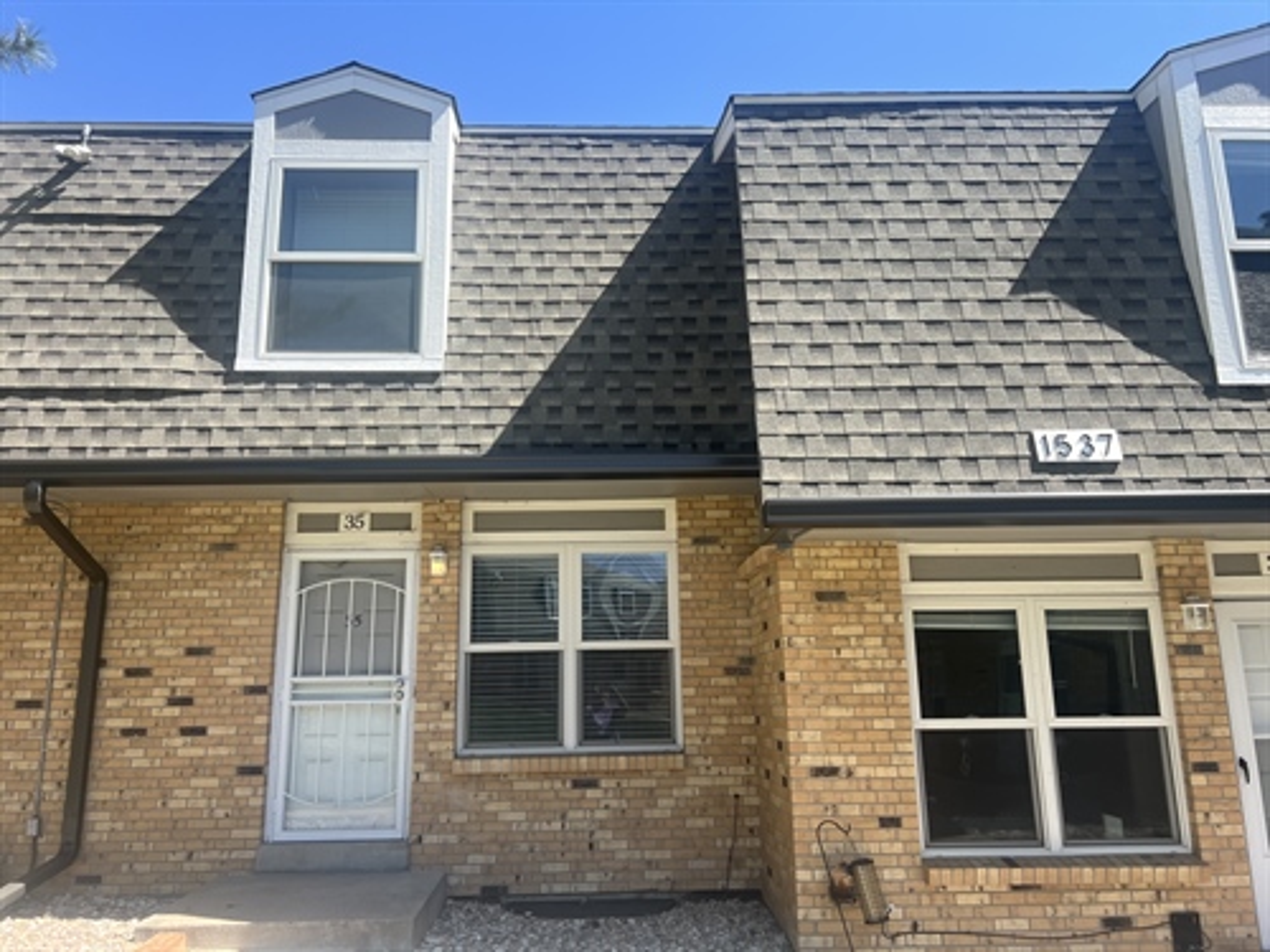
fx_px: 954
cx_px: 635
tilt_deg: +12.1
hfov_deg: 67.3
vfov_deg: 53.1
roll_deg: +0.7
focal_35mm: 26
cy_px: 476
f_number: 1.5
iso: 50
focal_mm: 5.7
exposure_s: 1/1412
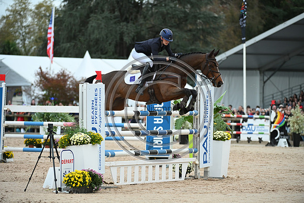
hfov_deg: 10.3
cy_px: 102
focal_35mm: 200
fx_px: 1689
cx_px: 152
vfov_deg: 6.9
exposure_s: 1/1250
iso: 1600
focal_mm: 200
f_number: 4.5
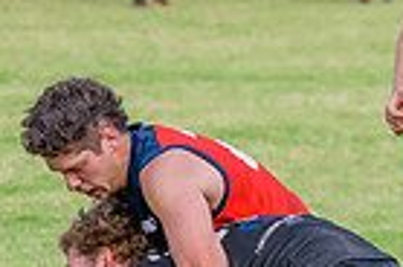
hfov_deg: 2.5
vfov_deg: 1.7
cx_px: 34
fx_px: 9136
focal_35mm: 818
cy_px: 198
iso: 1000
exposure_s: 1/2000
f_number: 5
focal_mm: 150
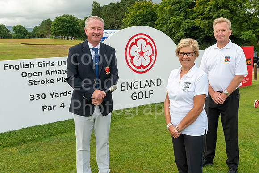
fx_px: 275
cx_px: 128
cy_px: 76
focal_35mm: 38
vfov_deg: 34.8
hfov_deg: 50.4
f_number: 7.1
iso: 250
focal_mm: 34
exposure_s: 1/100
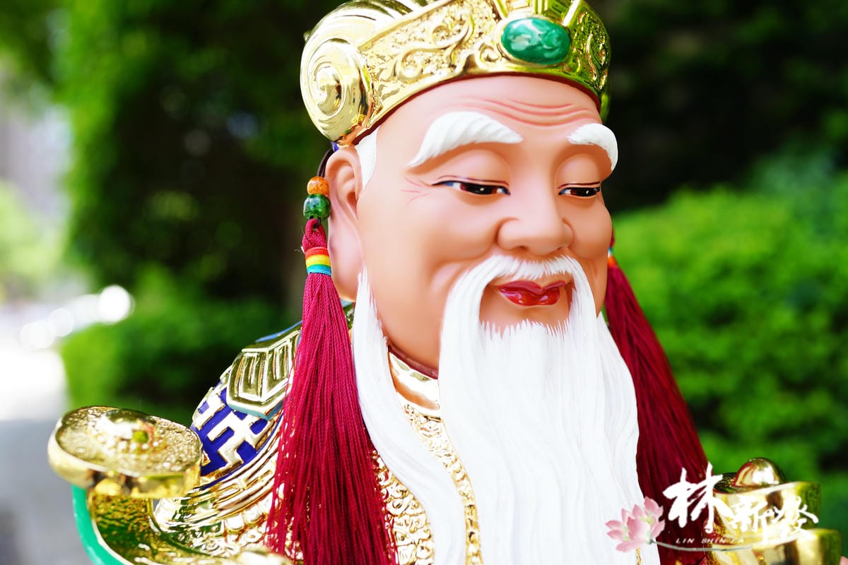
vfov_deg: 37.9
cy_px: 282
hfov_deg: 54.4
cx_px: 424
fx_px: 824
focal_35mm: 35
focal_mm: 35
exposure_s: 1/200
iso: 200
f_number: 4.5
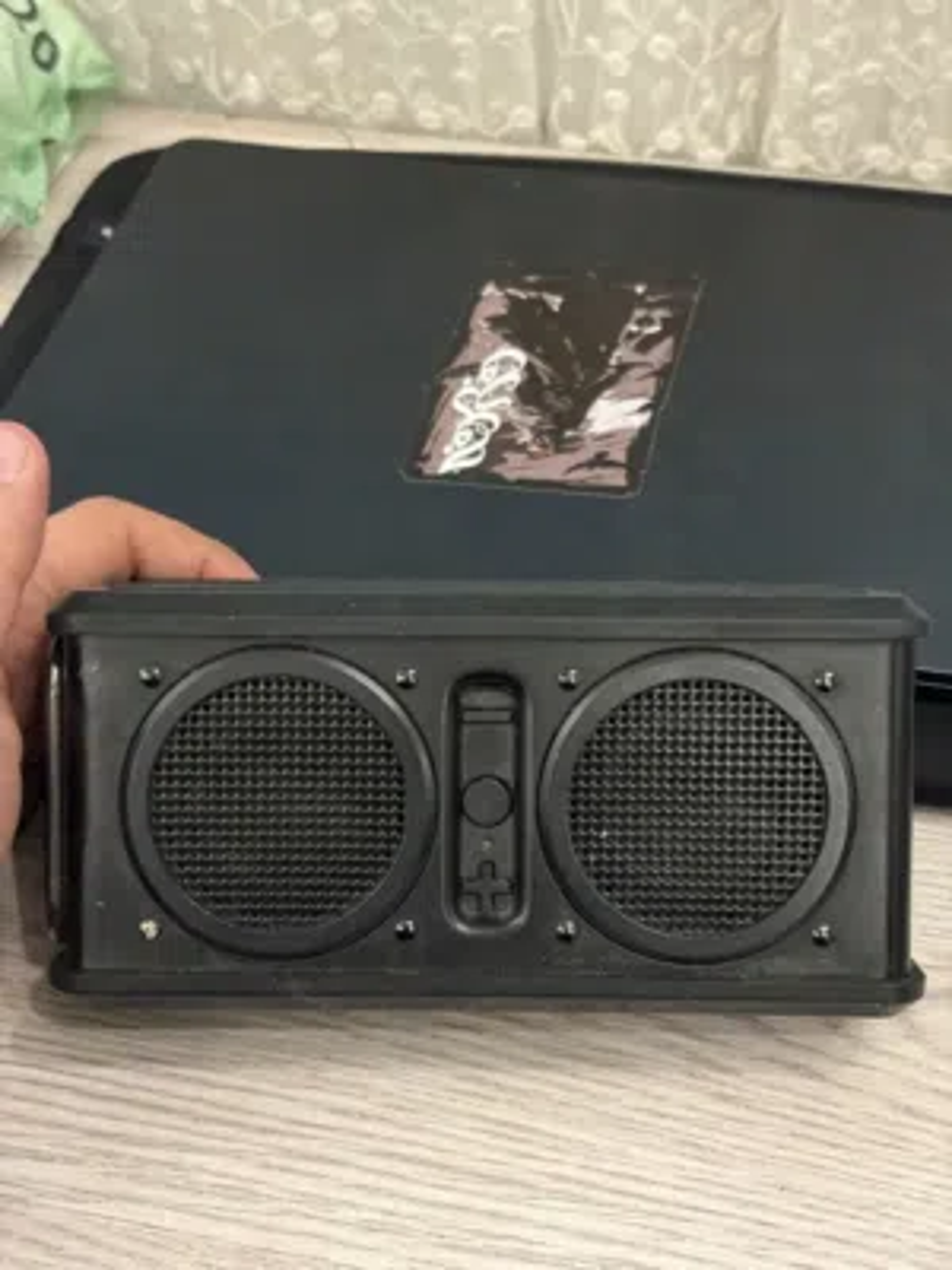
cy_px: 635
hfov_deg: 28.0
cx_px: 476
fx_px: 1907
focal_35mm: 52
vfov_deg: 36.8
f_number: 1.6
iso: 500
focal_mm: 5.96
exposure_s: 1/20
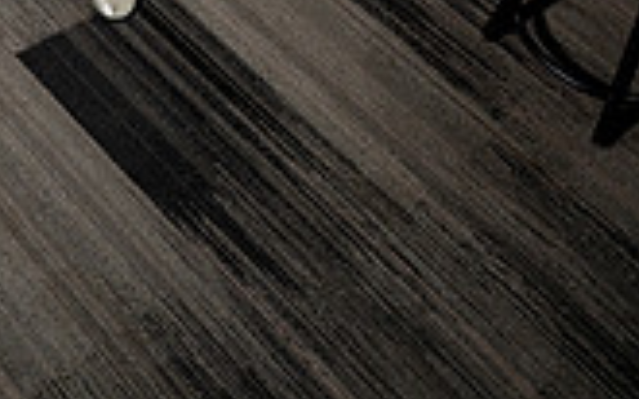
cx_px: 74
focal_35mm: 78
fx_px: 1358
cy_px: -457
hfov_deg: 25.7
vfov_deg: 13.6
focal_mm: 28
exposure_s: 1/250
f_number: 5.6
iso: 100
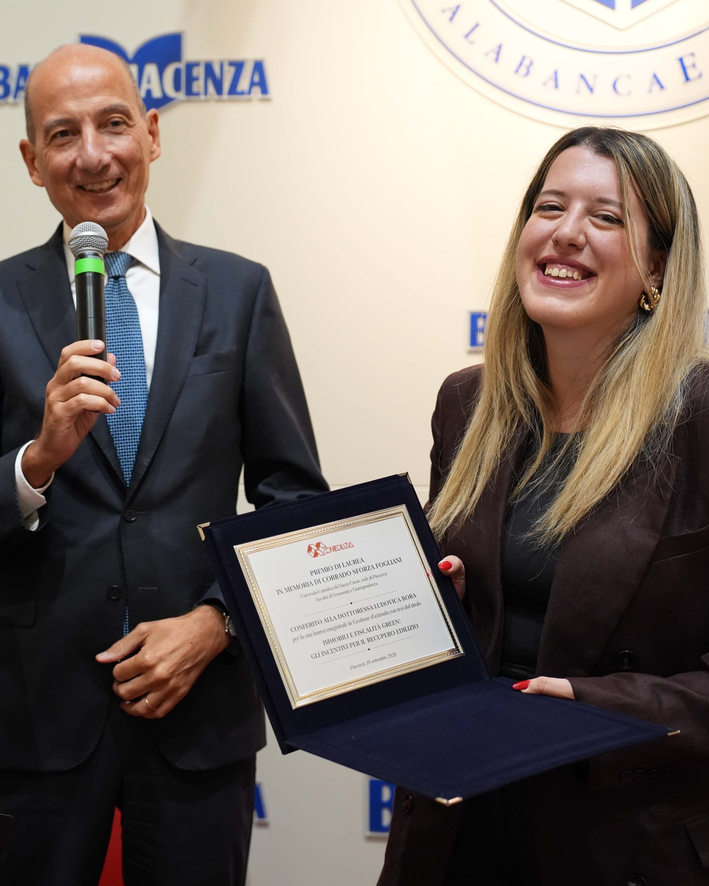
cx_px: 186
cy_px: 440
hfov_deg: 21.7
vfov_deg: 27.1
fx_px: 1836
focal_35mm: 70
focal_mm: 49
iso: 3200
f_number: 2.8
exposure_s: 1/200
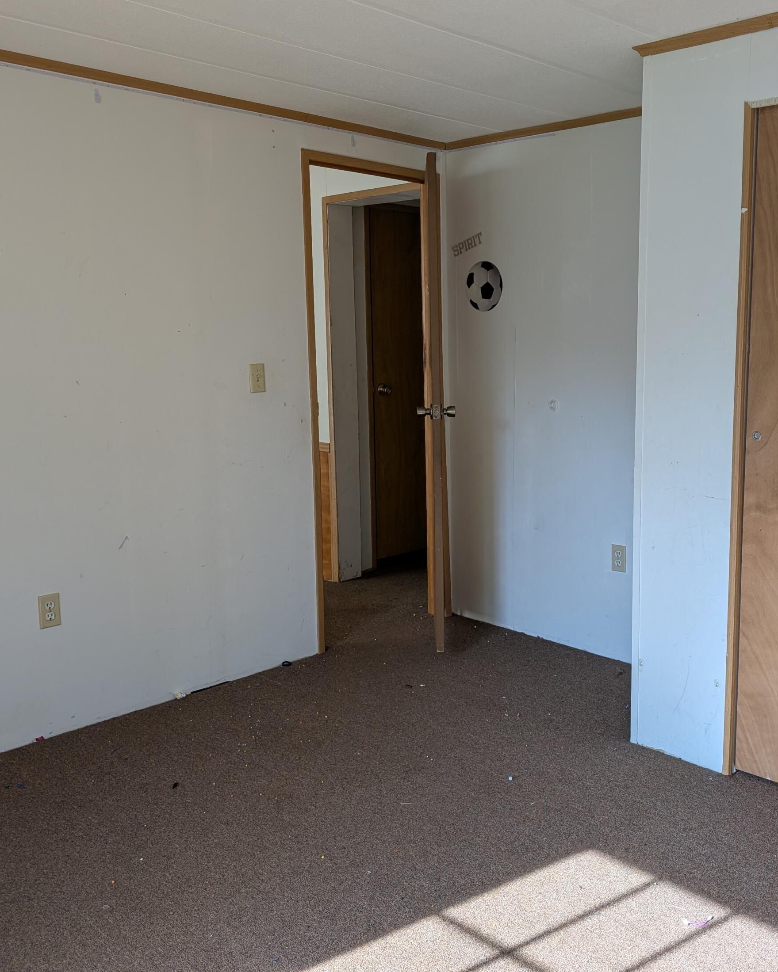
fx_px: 921
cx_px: 484
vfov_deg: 55.7
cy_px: 476
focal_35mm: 32
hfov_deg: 45.4
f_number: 1.68
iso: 21
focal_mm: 6.9
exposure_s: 1/89.8
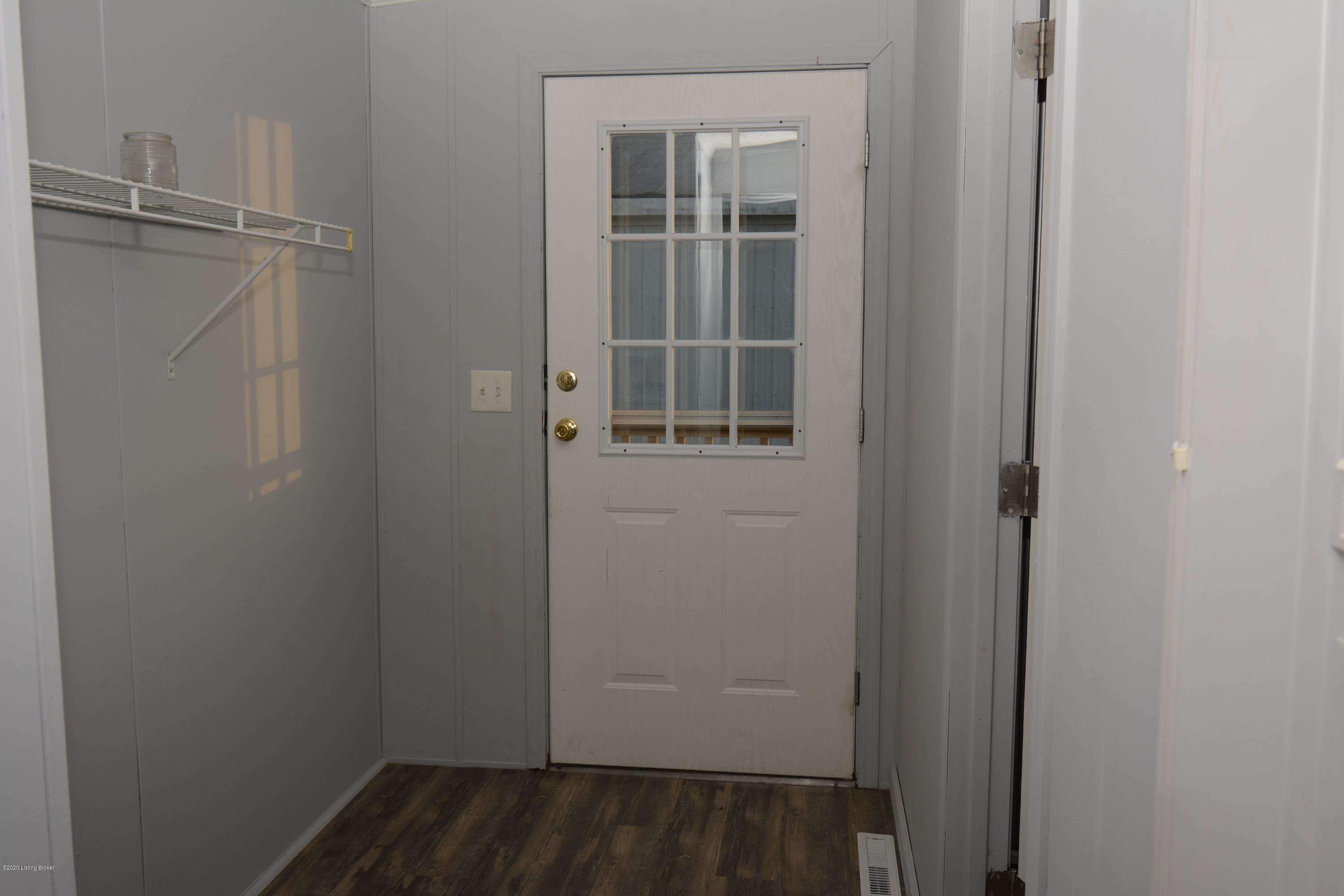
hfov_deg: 61.9
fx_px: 1120
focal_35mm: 30
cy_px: 448
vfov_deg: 43.6
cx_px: 672
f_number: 7.1
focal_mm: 20
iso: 100
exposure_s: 1/60
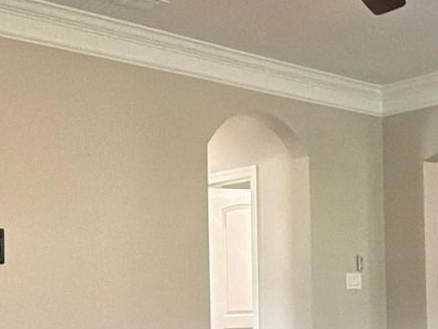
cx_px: 291
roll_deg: +1.5
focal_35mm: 64
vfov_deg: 22.5
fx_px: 810
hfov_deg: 30.1
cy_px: 279
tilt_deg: +1.2
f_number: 2.2
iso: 500
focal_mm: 2.22
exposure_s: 1/60
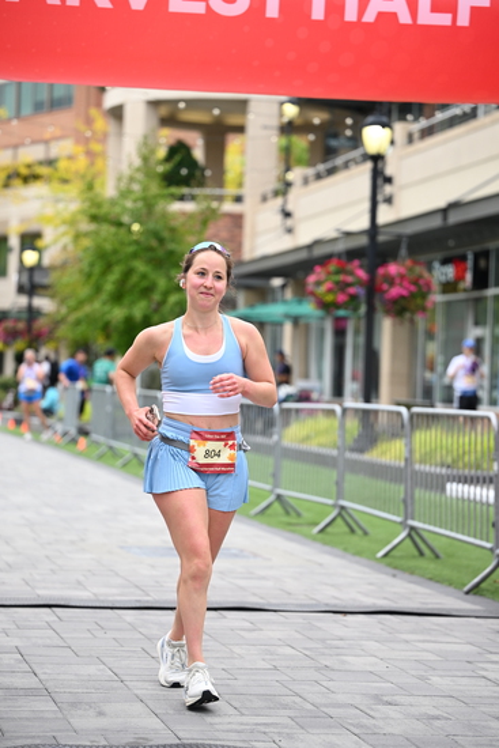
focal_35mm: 93
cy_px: 374
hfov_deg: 14.7
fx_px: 1932
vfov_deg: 21.9
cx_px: 250
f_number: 2.8
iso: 640
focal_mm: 93
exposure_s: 1/2000
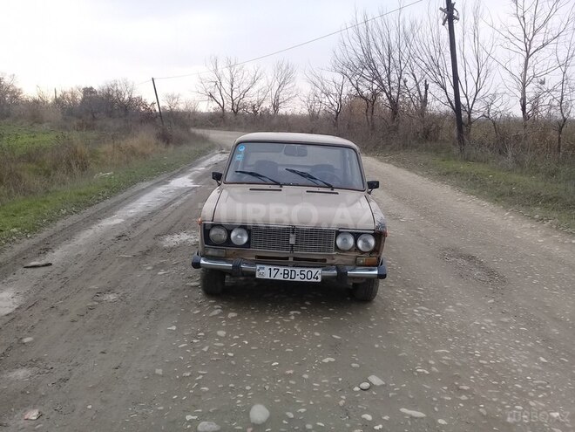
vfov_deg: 45.4
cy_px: 216
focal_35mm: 31
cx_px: 288
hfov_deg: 58.4
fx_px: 515
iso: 50
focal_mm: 3.3
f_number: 2.2
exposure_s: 1/150
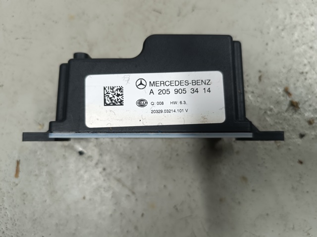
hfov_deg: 71.6
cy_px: 118
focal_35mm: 24
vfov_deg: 56.8
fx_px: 220
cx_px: 158
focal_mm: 6.14
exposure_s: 1/100
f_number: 1.65
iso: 1217
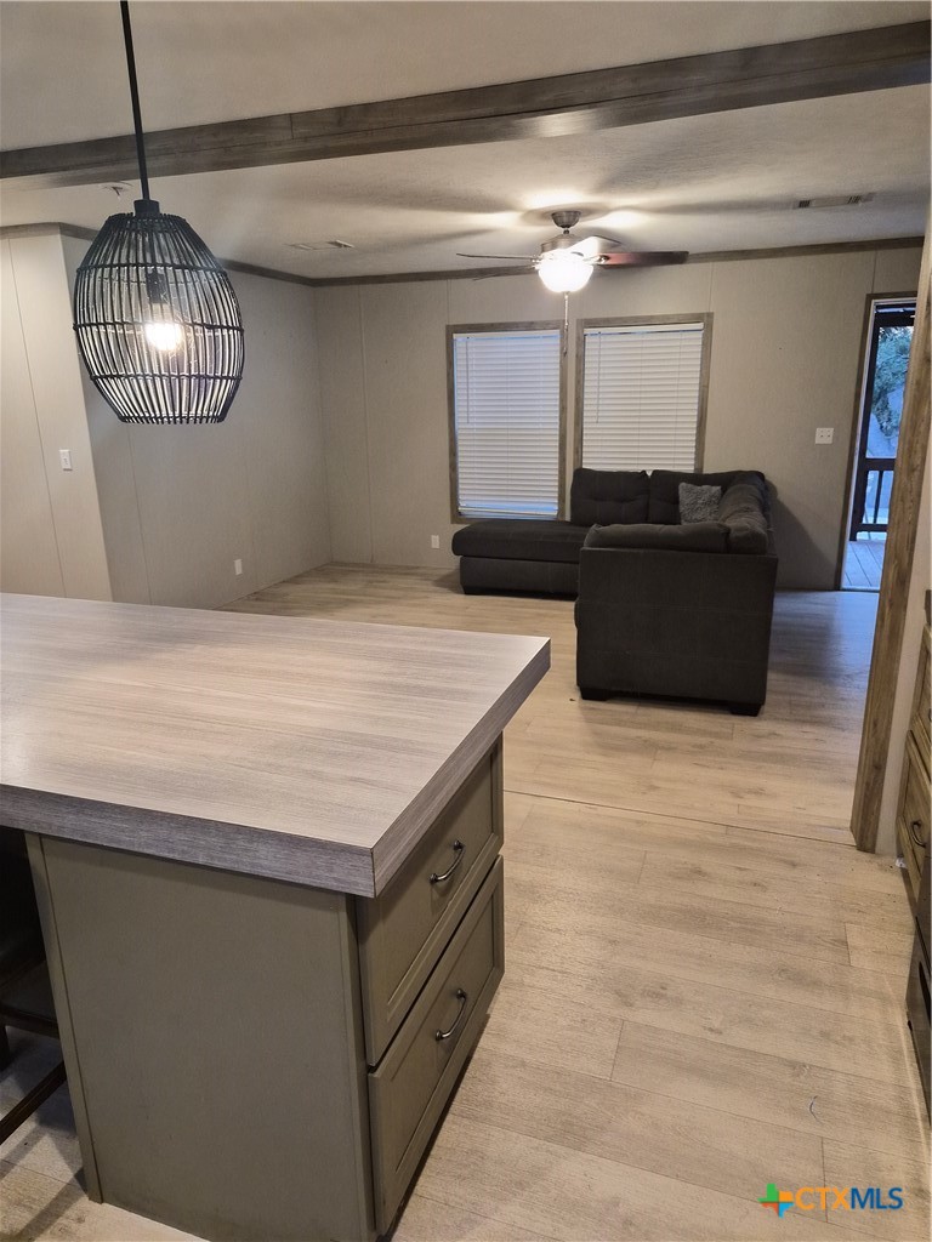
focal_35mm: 23
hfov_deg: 58.9
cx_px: 466
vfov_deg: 73.9
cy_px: 621
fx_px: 826
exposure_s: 1/120
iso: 800
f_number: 1.8
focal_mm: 5.4
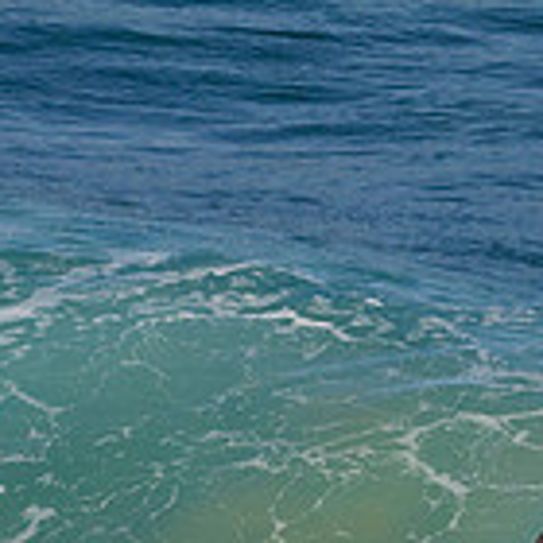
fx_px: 27348
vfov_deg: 1.1
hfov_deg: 1.1
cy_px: 543
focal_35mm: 1541
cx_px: 217
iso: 1100
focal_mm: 360
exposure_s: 1/2000
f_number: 11
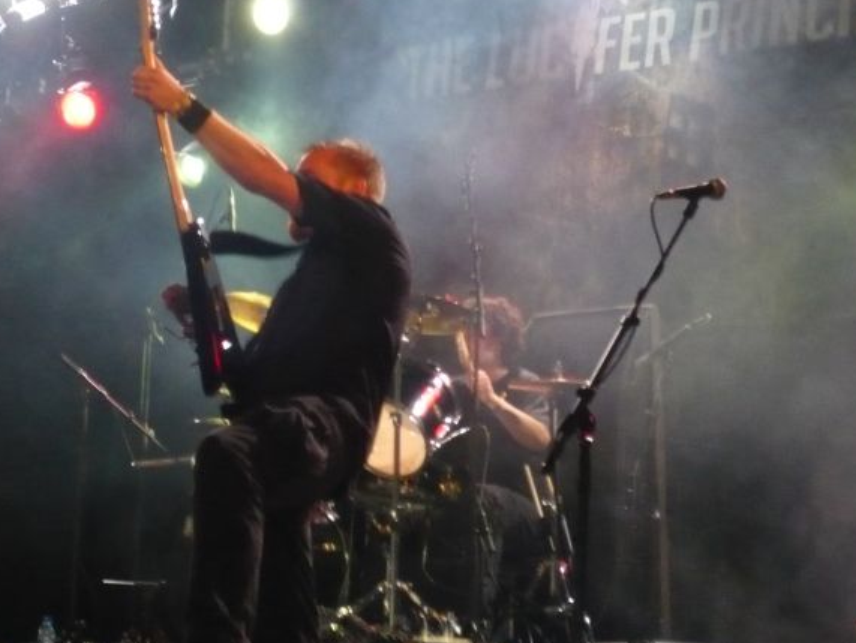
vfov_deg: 10.6
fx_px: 3464
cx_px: 277
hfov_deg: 14.1
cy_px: 336
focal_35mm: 140
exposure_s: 1/30
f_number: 5.6
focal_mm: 16.4
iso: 400
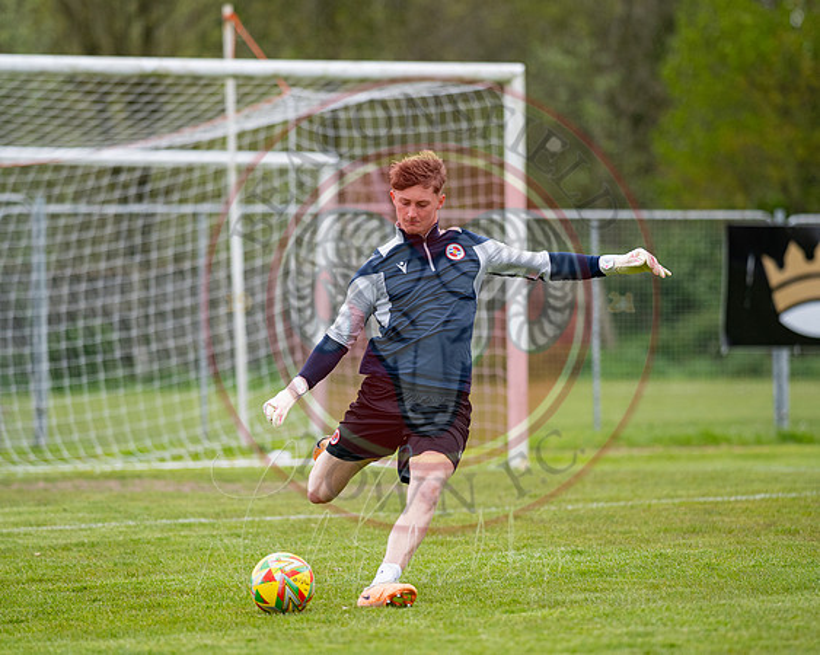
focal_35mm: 199
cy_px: 335
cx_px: 393
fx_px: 4821
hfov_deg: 9.7
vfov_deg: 7.8
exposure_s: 1/6400
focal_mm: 135
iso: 400
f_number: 1.9
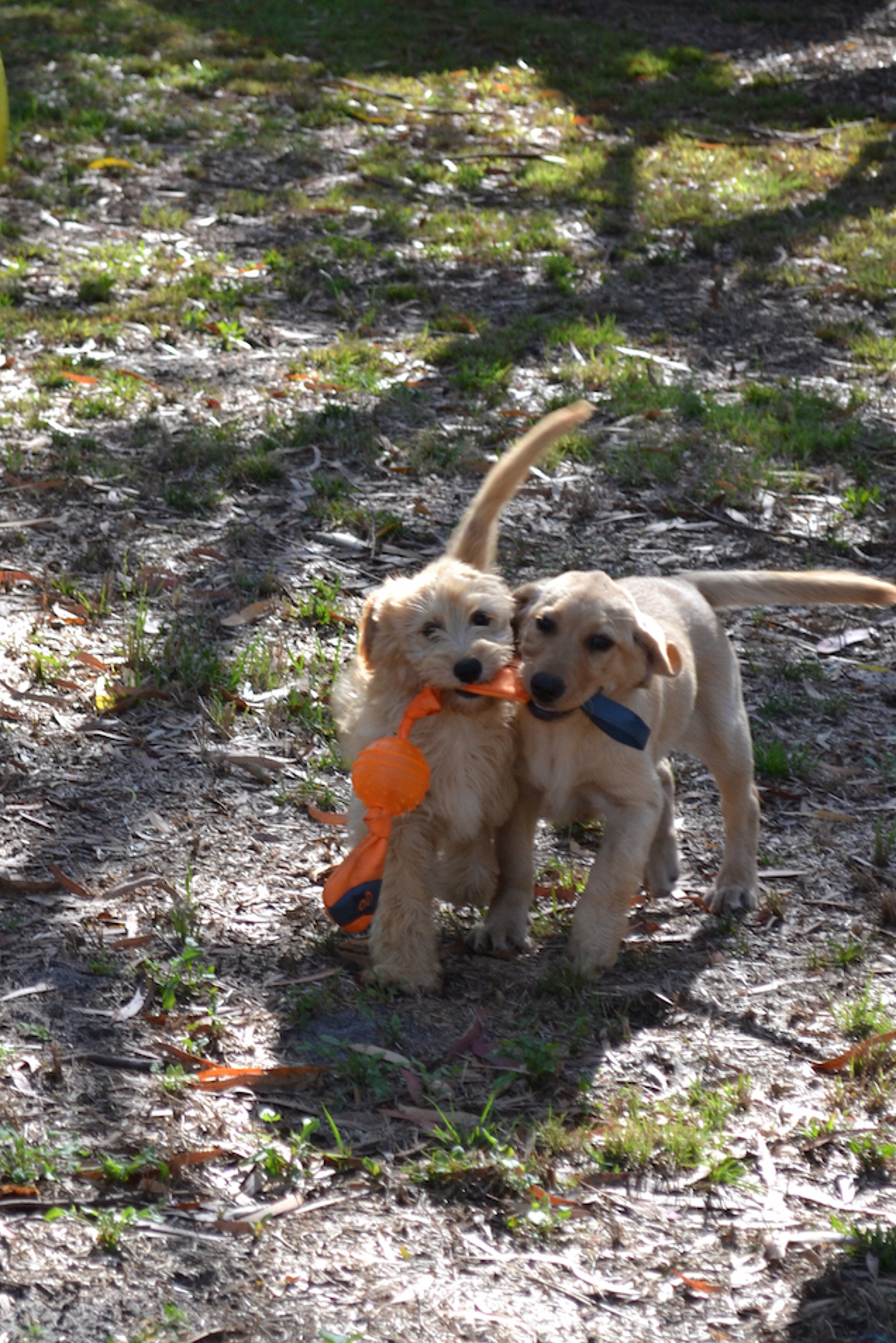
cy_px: 758
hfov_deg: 10.6
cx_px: 380
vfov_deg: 15.8
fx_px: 4841
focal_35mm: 130
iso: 400
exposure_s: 1/500
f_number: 5.6
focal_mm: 55
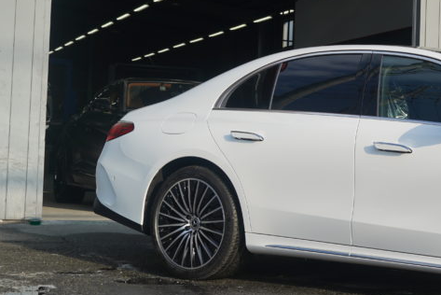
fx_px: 1140
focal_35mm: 93
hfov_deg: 21.2
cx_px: 431
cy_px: 119
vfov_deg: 14.7
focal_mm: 43
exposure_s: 1/80
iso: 100
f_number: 6.3
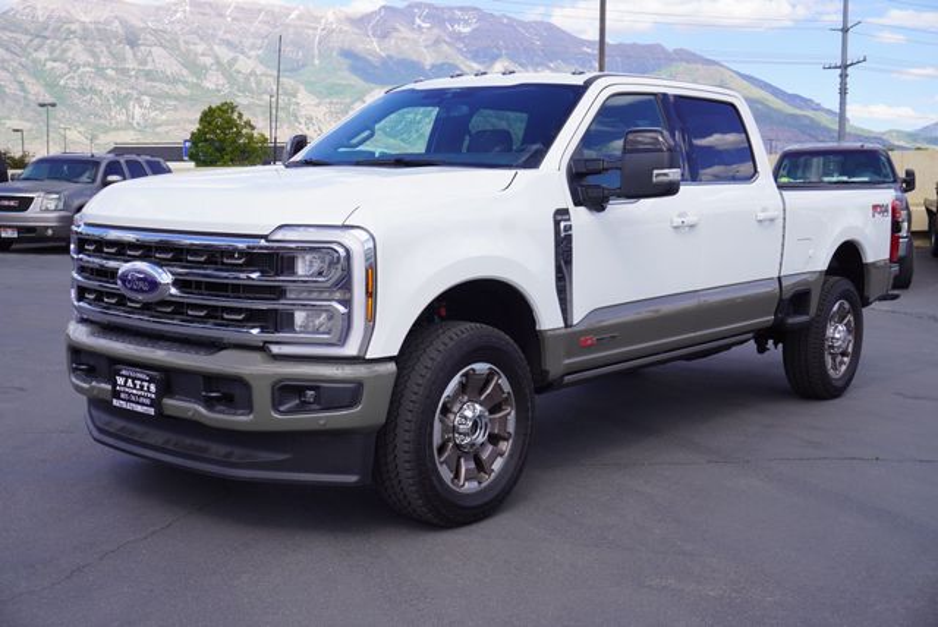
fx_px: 1095
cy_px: 314
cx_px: 469
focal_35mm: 42
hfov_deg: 46.4
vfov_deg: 32.0
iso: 100
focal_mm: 28
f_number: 9
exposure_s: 1/125
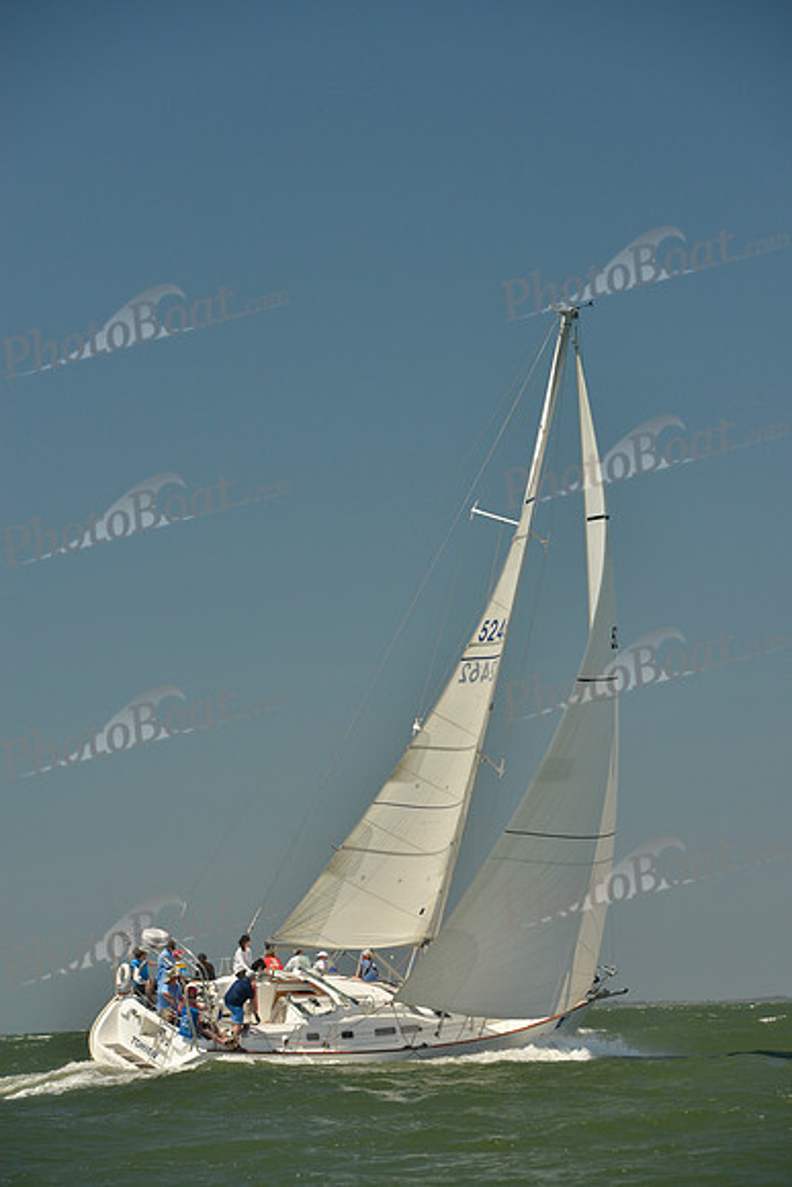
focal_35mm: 125
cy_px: 594
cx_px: 396
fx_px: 4122
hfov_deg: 11.0
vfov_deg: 16.4
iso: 280
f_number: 7.1
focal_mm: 125
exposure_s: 1/1000
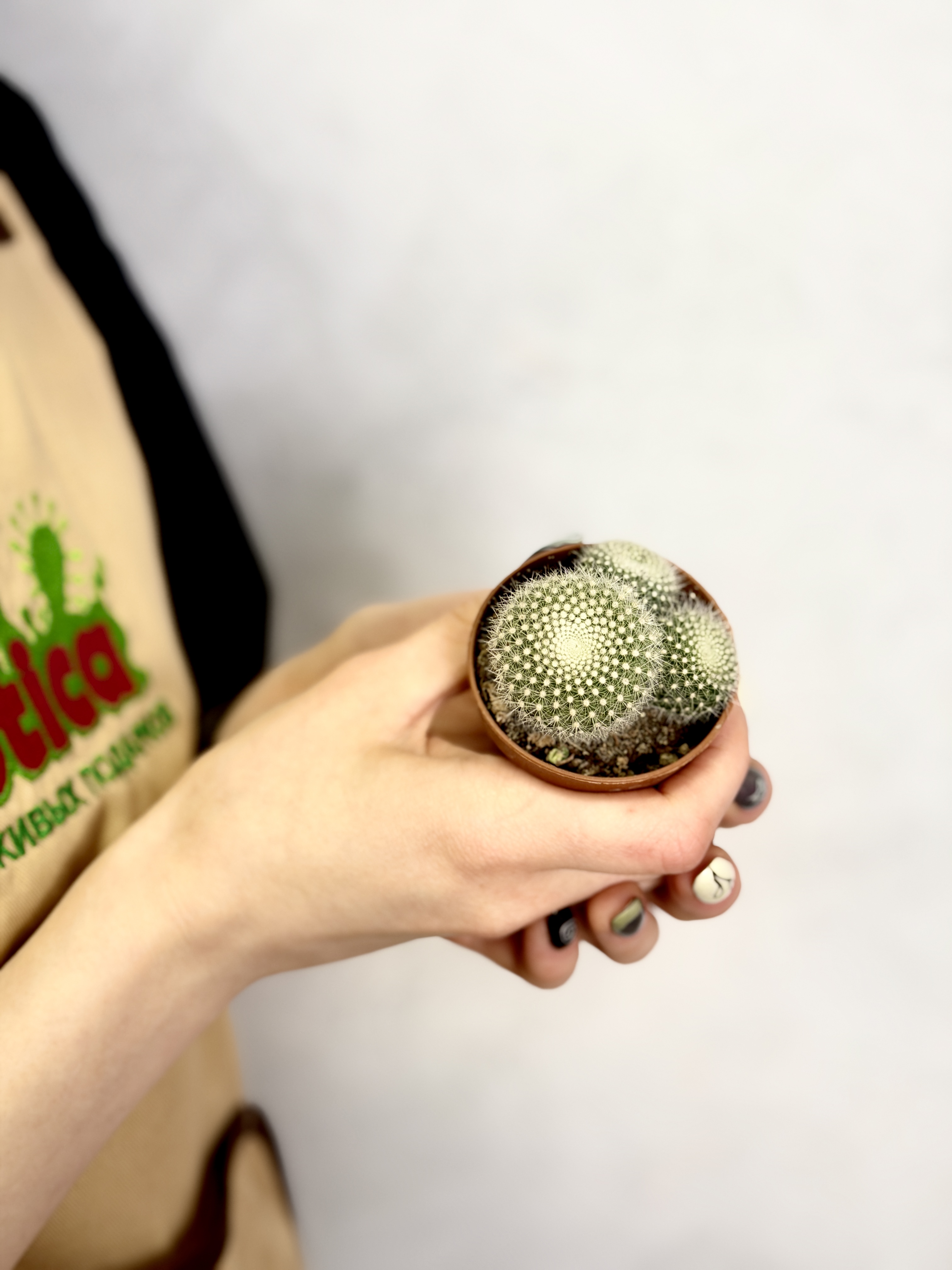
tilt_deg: -16.8
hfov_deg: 30.3
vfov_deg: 39.7
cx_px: 476
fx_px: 1760
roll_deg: +0.5
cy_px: 635
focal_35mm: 48
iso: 50
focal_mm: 6.76
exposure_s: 1/179
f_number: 1.78
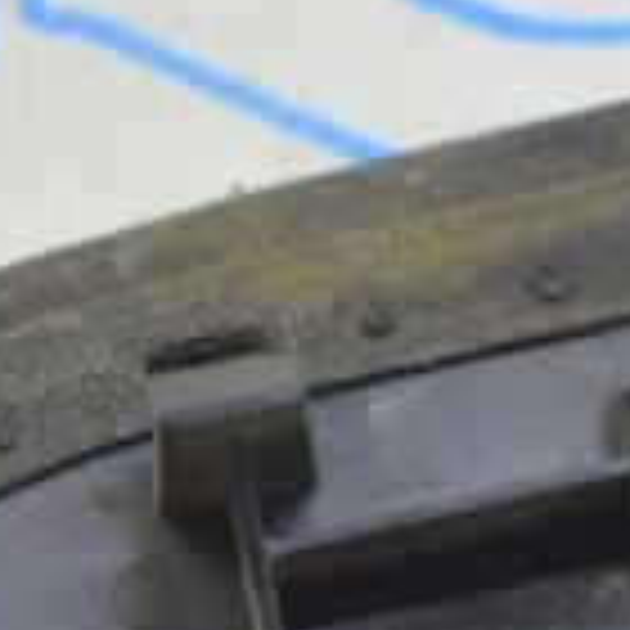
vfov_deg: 4.9
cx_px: 297
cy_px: 862
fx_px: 7310
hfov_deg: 4.9
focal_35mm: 355
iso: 400
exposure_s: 1/20
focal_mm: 38
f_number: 5.6
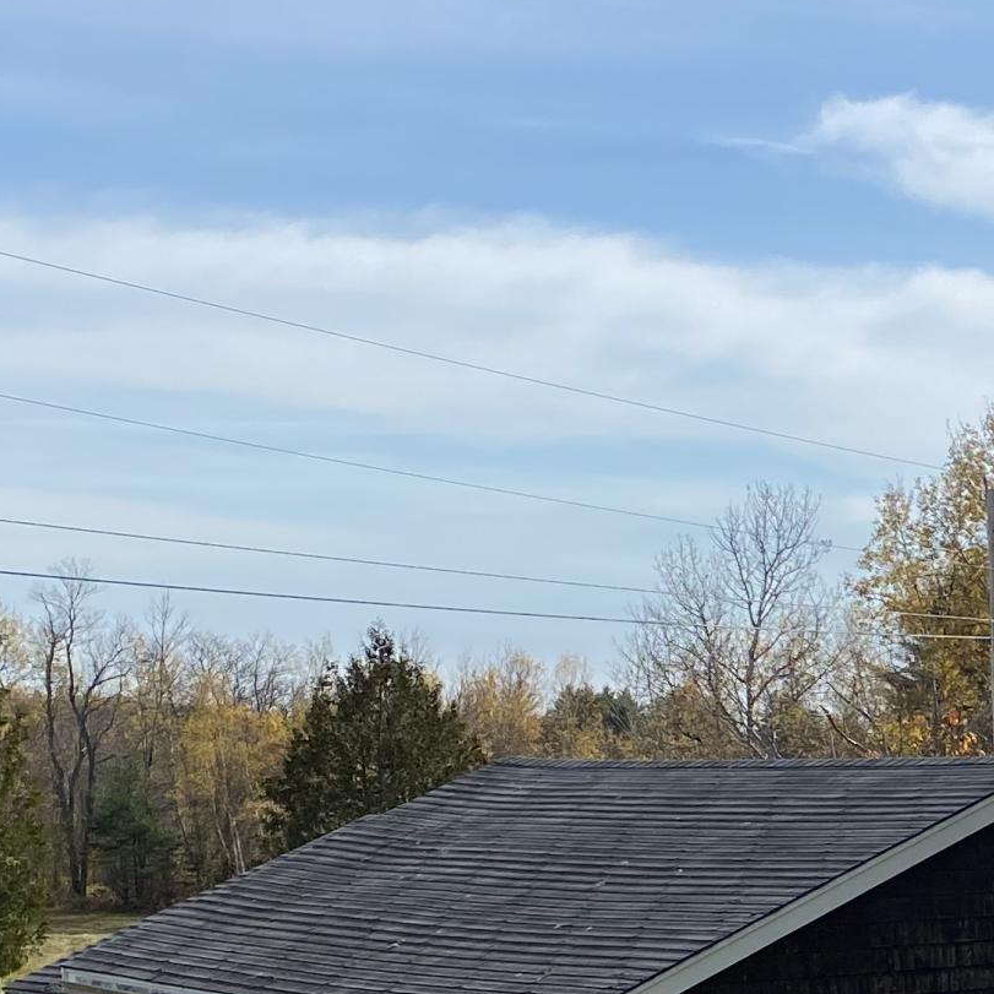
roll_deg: -0.6
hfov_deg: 18.6
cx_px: 1381
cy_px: 815
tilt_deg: -1.0
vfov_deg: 20.2
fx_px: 2761
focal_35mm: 85
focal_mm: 4.25
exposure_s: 1/5025
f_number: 1.8
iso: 32
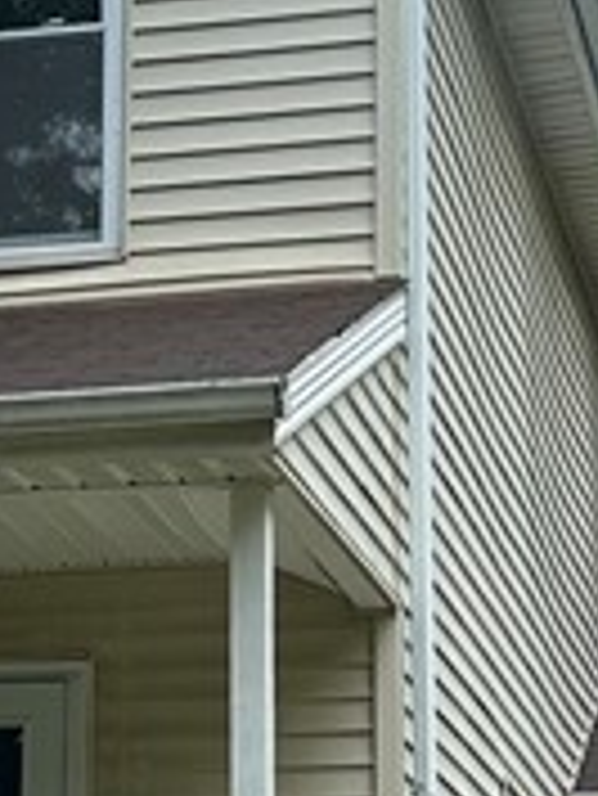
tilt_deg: +12.2
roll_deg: -2.3
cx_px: 13
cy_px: 639
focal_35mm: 139
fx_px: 3198
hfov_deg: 10.6
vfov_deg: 14.1
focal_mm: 6.86
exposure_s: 1/2155
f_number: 1.78
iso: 80
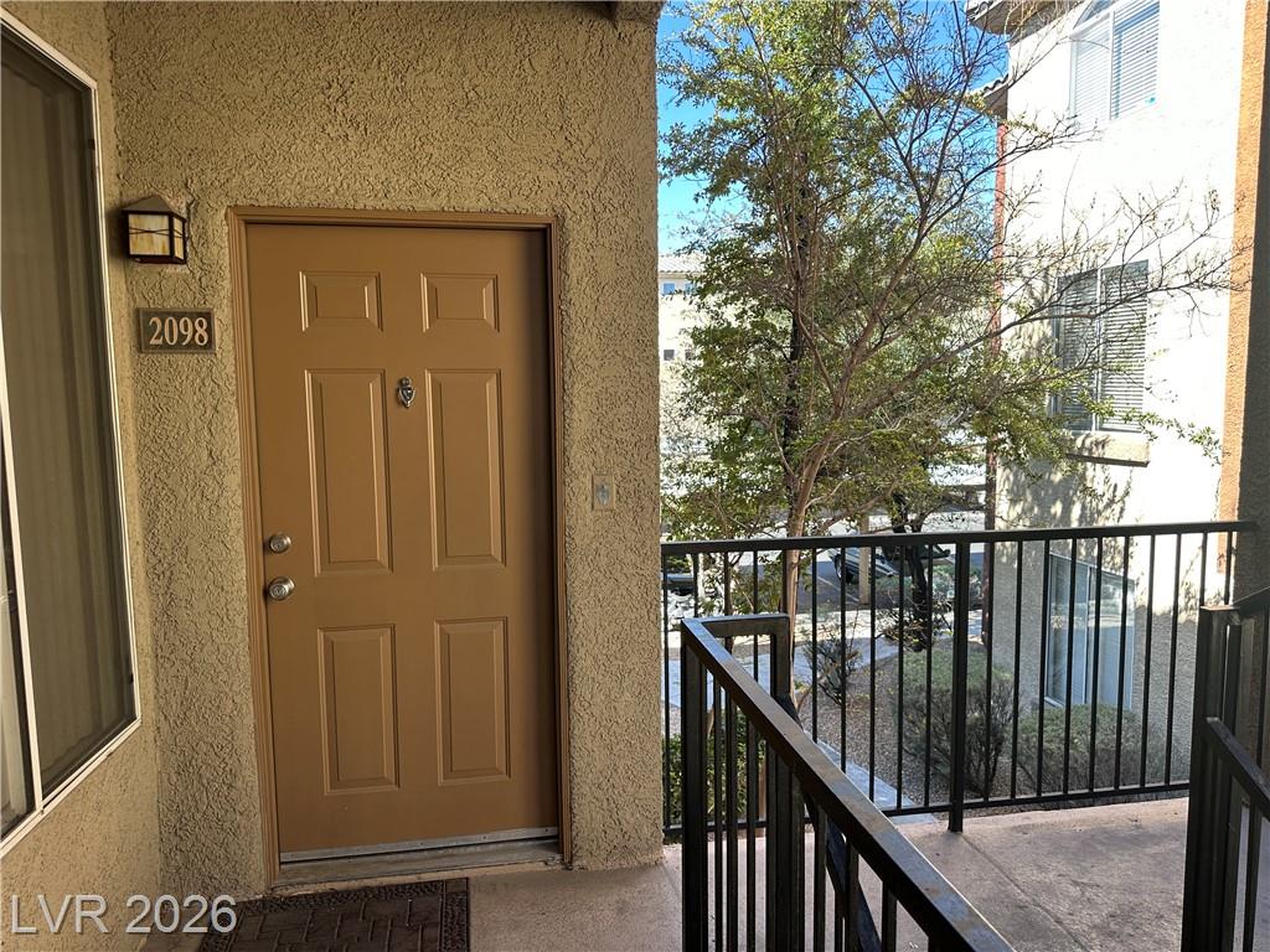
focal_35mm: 24
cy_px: 476
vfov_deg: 56.8
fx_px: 881
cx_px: 635
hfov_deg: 71.6
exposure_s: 1/351
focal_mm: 6.86
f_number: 1.78
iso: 80
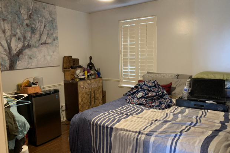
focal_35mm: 28
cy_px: 76
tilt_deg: -5.4
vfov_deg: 46.4
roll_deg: +1.0
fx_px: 179
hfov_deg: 65.5
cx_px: 112
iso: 400
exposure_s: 1/30
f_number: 1.8
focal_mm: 4.25
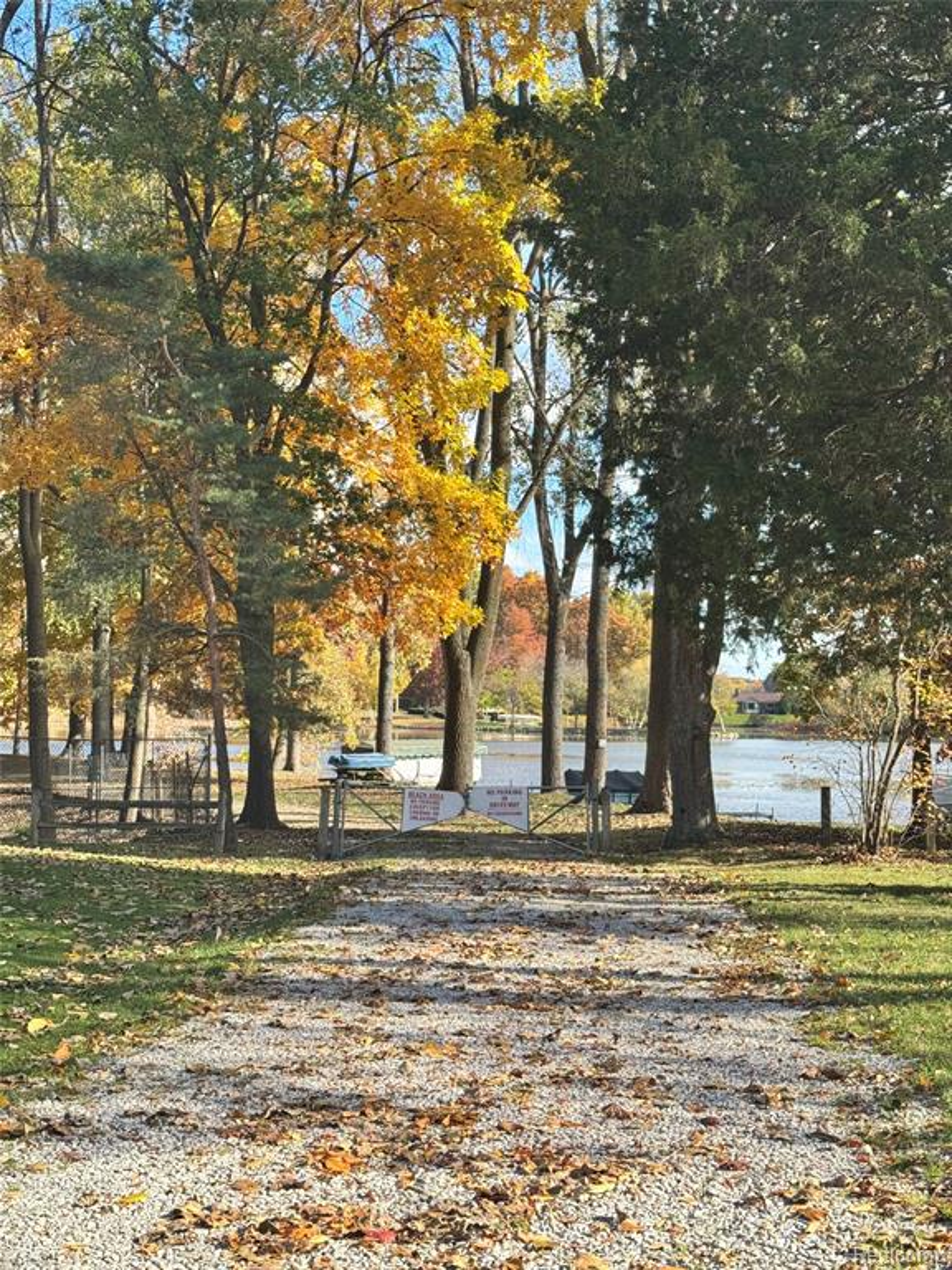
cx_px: 476
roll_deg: -1.5
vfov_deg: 39.7
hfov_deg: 30.3
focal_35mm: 48
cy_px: 635
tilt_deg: +1.6
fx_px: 1760
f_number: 1.78
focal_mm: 6.76
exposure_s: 1/1560
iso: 64
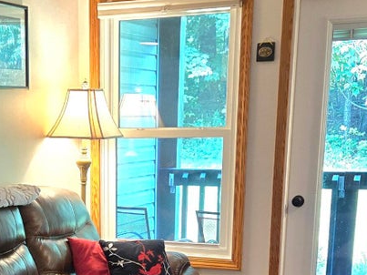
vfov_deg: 18.0
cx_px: 80
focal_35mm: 78
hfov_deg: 24.7
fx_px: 827
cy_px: 320
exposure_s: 1/120
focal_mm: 5.4
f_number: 1.8
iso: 250
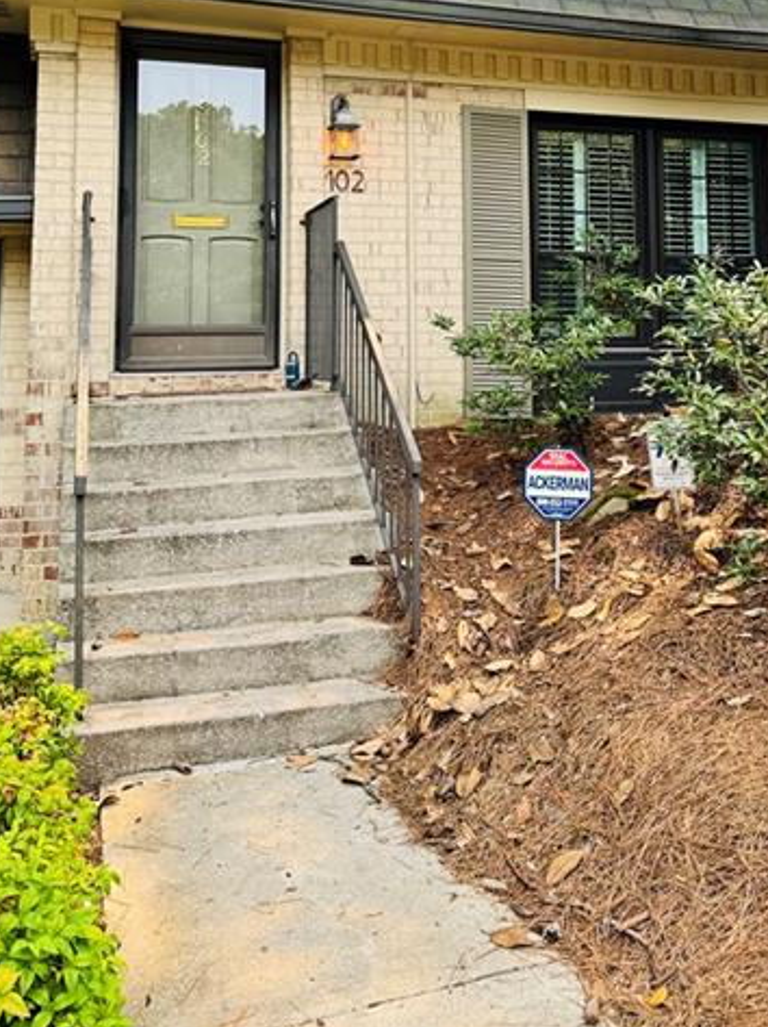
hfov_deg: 36.5
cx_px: 490
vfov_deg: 45.9
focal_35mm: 39
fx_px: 1155
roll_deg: +1.6
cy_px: 234
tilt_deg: +6.2
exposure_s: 1/633
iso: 80
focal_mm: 6.76
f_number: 1.78
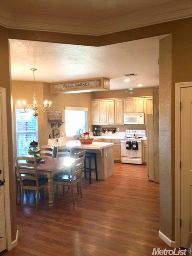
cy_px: 128
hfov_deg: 48.2
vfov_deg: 61.7
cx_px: 96
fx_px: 214
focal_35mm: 29
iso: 40
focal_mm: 4.15
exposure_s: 1/15
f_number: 2.2
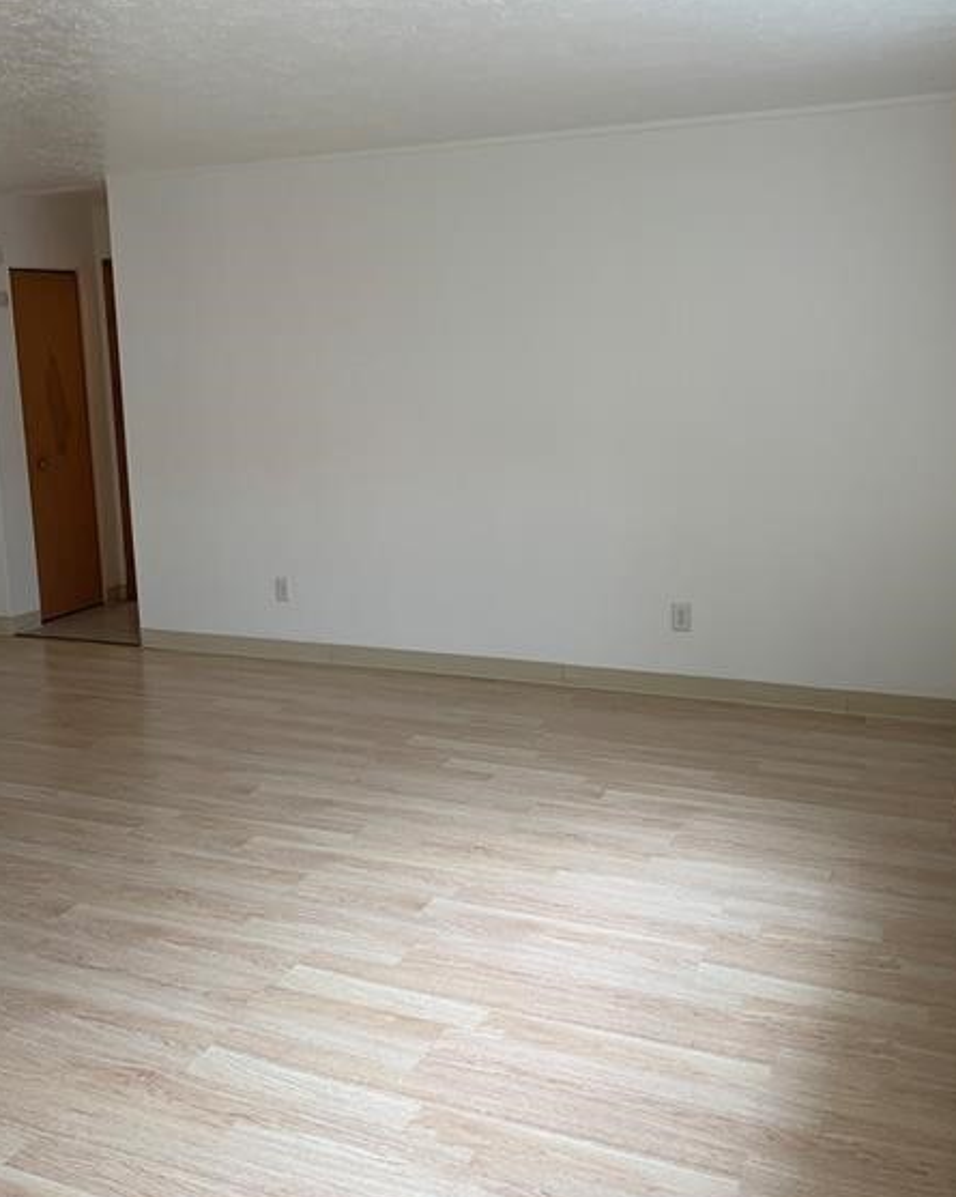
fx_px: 1239
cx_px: 402
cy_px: 610
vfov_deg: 51.6
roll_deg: +1.4
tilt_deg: -10.8
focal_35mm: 35
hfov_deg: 42.1
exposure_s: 1/120
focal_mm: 4.25
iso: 50
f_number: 1.8
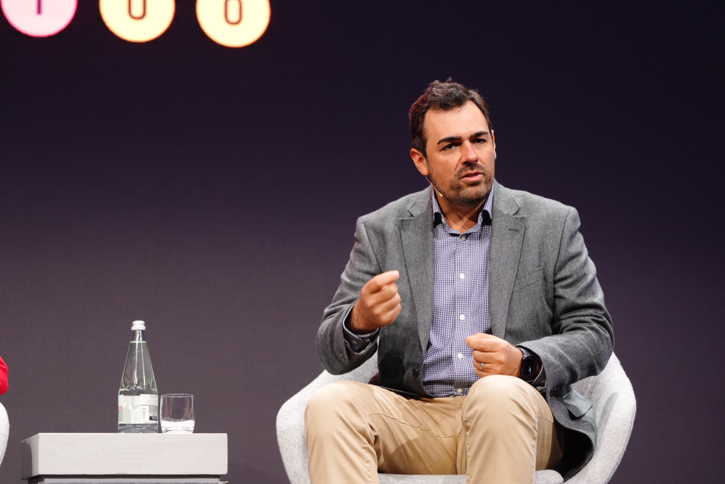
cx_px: 364
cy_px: 240
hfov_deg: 17.8
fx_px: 2316
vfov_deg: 11.9
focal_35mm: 115
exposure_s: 1/160
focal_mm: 114
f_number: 2.8
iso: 1250
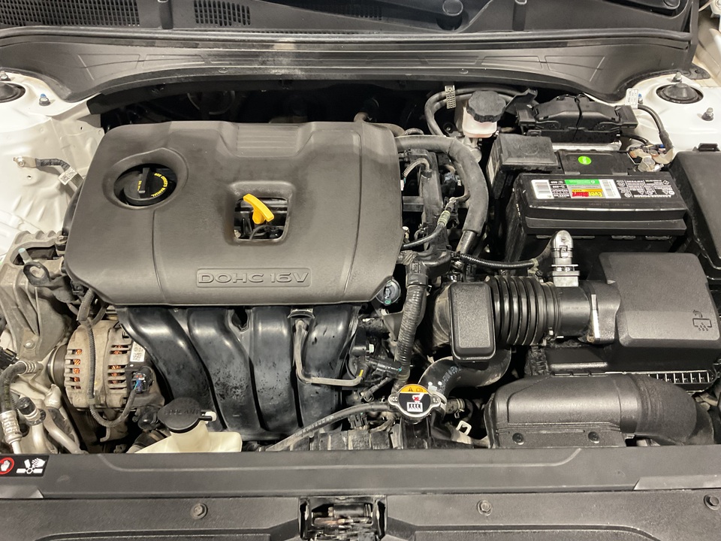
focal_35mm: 29
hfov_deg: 61.7
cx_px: 360
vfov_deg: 48.2
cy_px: 270
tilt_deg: -45.1
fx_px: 604
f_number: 1.8
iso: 250
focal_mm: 3
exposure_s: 1/40
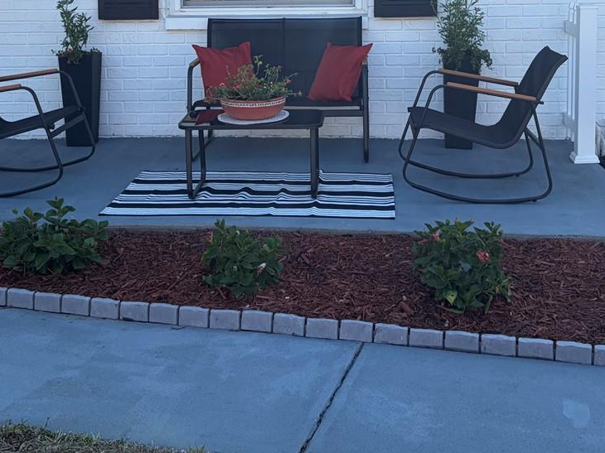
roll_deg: +1.4
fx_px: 996
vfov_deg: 24.9
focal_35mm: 57
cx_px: 283
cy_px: 48
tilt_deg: -4.0
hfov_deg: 33.8
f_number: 1.6
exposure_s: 1/1901
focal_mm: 5.96
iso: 64
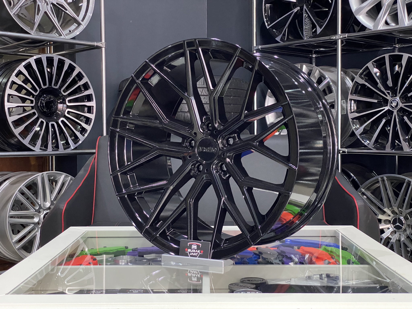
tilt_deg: -1.3
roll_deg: +0.1
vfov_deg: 28.0
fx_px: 619
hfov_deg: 36.8
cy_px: 154
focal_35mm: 52
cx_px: 206
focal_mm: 6
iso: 320
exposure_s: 1/50
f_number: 2
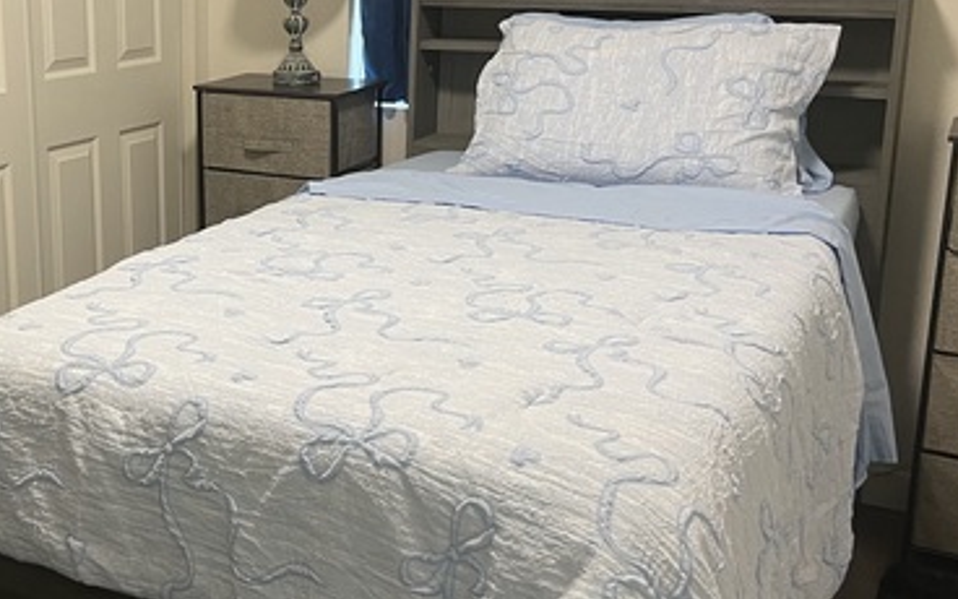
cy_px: 214
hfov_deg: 38.8
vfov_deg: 25.7
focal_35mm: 50
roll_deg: +0.7
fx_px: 1305
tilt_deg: -12.3
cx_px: 197
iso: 160
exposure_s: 1/60
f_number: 1.5
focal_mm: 5.7
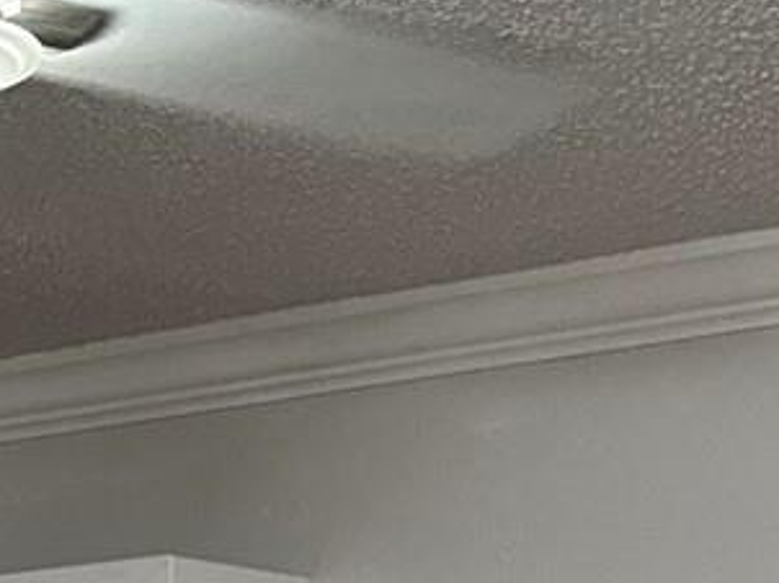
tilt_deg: -8.1
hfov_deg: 11.6
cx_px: -392
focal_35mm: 163
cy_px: 1553
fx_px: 3665
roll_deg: -0.7
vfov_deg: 8.1
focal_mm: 6.76
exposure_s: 1/60
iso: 250
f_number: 1.78
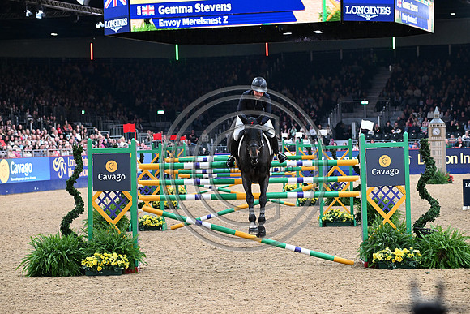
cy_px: 157
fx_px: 1567
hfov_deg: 17.1
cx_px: 235
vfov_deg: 11.4
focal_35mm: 120
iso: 6400
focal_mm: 120
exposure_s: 1/640
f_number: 5
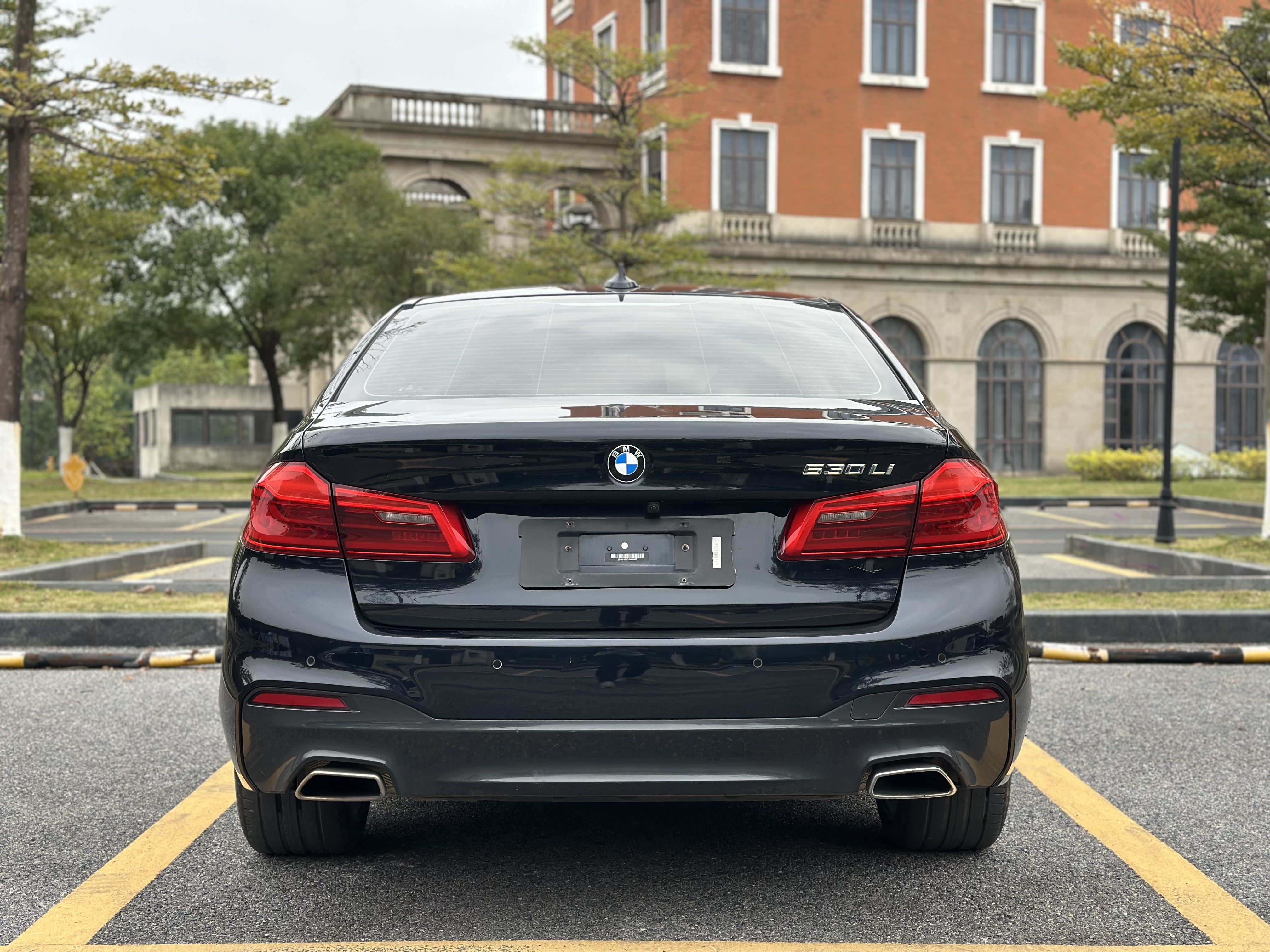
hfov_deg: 39.7
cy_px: 476
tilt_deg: -1.2
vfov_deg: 30.3
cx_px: 635
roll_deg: -0.1
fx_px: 1761
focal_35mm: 48
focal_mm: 6.86
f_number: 1.78
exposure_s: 1/935
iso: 80
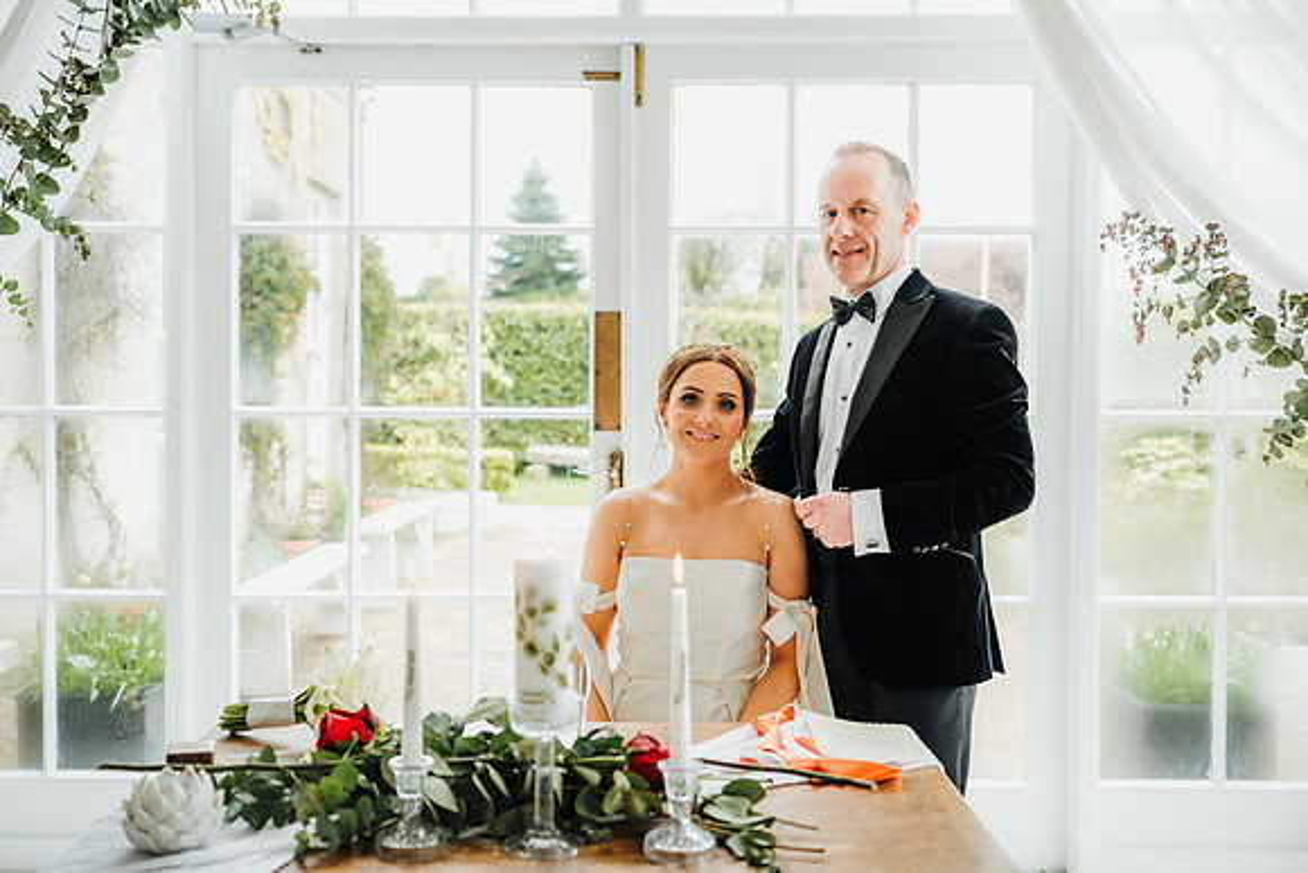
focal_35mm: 37
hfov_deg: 51.4
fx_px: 1359
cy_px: 409
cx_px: 654
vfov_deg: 35.6
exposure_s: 1/250
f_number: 2.5
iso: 500
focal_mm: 35
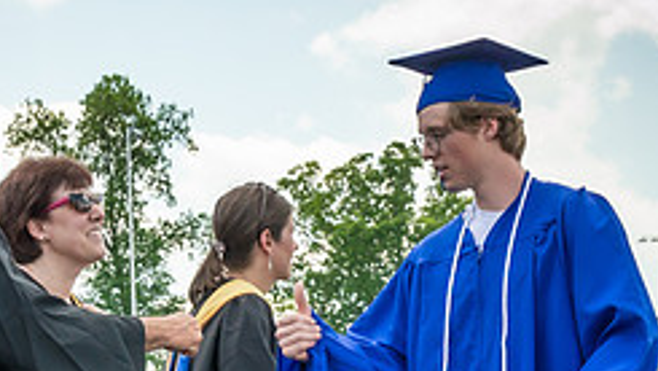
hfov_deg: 15.2
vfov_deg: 8.5
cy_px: 490
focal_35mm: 141
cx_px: 337
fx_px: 2461
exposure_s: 1/320
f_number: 7.1
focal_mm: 26
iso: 200
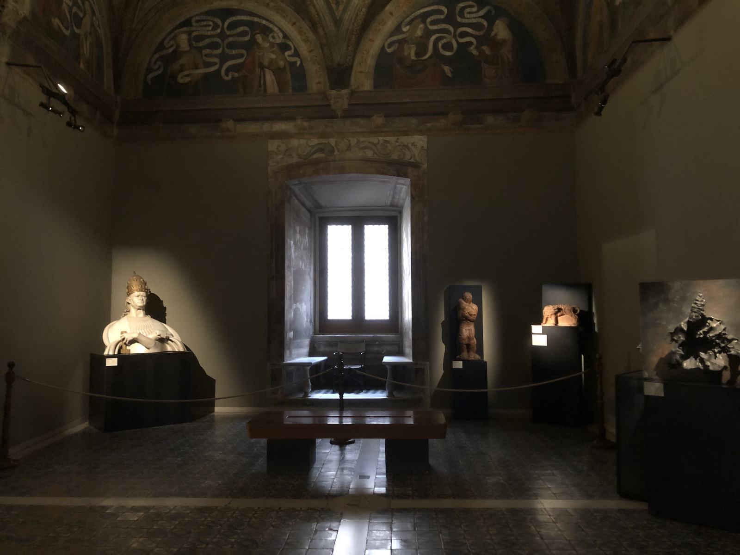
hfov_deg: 63.4
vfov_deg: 49.7
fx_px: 599
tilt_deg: +2.7
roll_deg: +1.7
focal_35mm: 28
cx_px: 370
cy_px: 278
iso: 200
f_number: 1.8
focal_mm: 4
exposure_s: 1/4
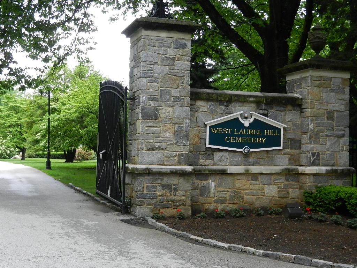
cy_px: 134
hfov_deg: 36.2
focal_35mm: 53
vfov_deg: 27.5
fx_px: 547
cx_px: 178
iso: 640
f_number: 4.4
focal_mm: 9.4
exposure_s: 1/200
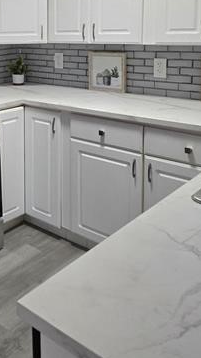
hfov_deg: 26.5
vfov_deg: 46.2
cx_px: -8
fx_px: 399
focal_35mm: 42
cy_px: 78
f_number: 1.8
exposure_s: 1/120
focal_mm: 5.4
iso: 200
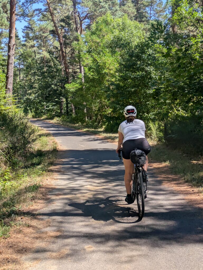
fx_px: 398
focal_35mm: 51
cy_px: 135
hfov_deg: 28.6
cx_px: 102
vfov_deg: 37.5
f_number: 1.89
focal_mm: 5.43
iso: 79
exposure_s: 1/1073
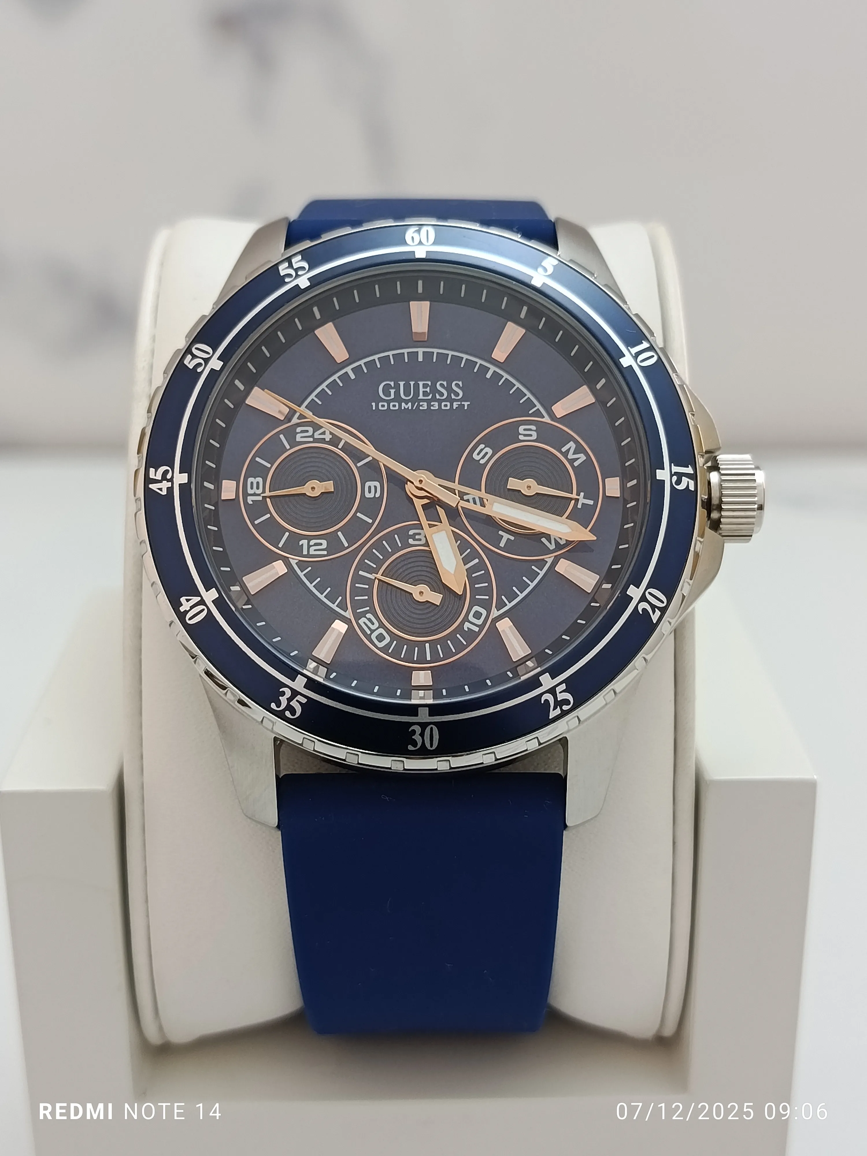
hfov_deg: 30.3
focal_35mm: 48
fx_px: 1603
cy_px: 578
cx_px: 434
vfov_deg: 39.7
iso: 401
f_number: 1.7
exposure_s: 1/100
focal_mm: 5.24
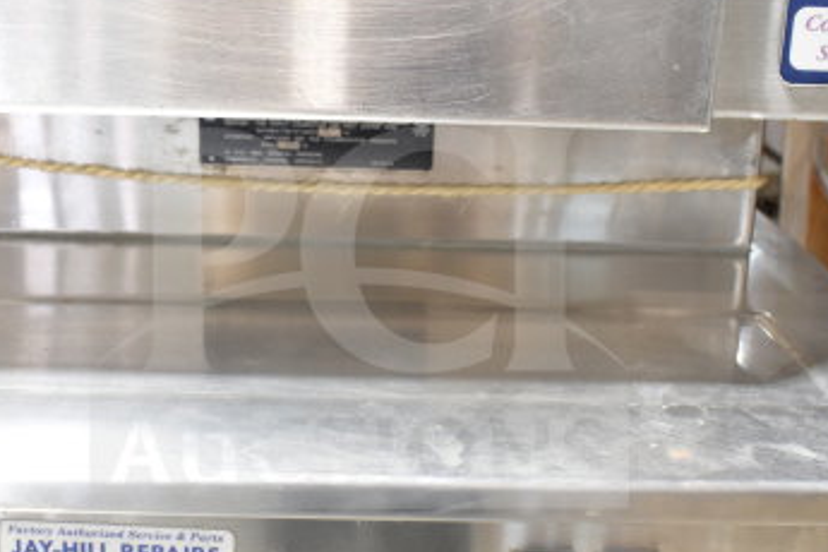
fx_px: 1219
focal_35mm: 53
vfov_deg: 25.5
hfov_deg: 37.5
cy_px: 318
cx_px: 358
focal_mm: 20
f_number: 3.8
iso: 720
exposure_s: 1/30
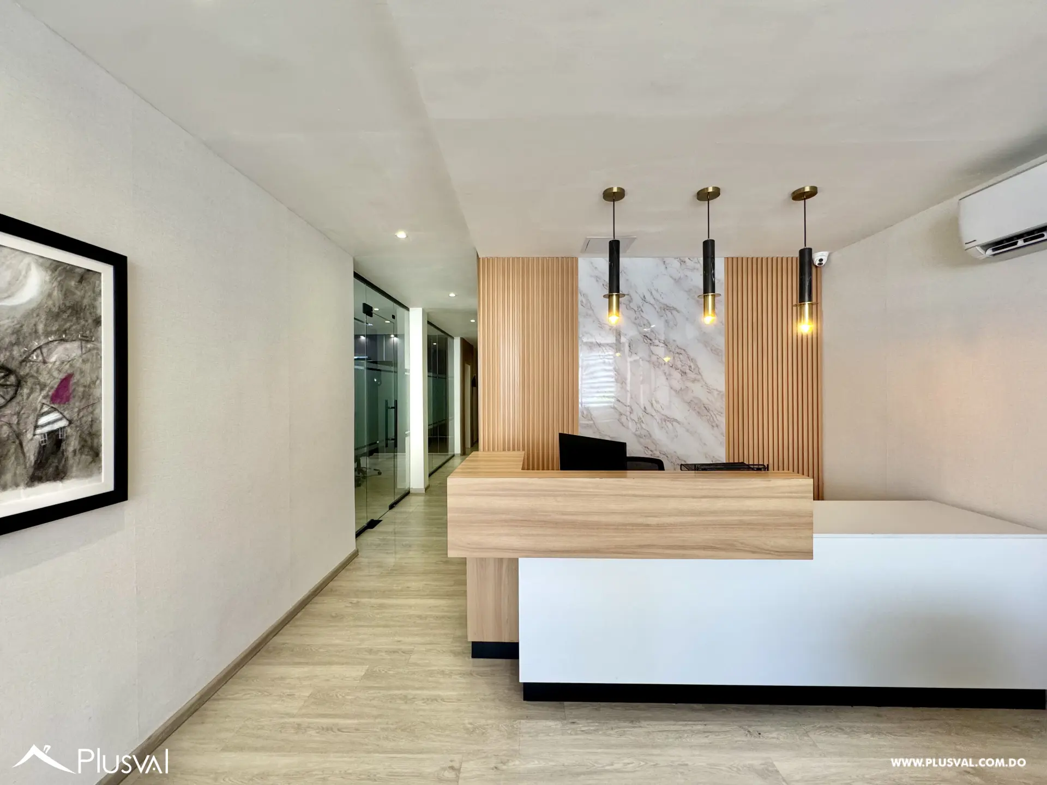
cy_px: 392
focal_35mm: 14
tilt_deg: -0.9
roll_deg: -0.1
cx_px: 524
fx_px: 423
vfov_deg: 85.7
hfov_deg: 102.1
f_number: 2.2
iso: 200
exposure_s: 1/60
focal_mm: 2.22
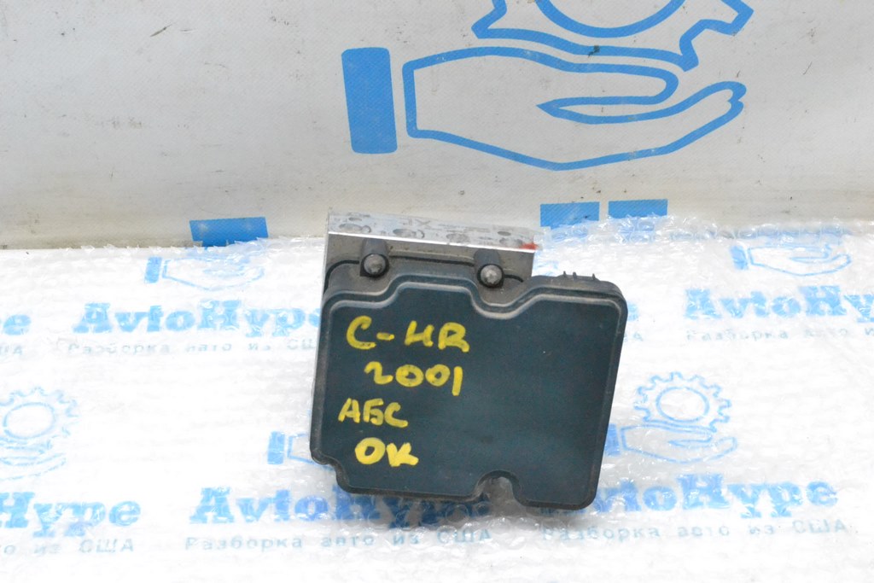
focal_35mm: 60
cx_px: 437
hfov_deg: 33.4
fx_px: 1457
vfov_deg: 22.6
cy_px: 292
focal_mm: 40
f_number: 11
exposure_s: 1/100
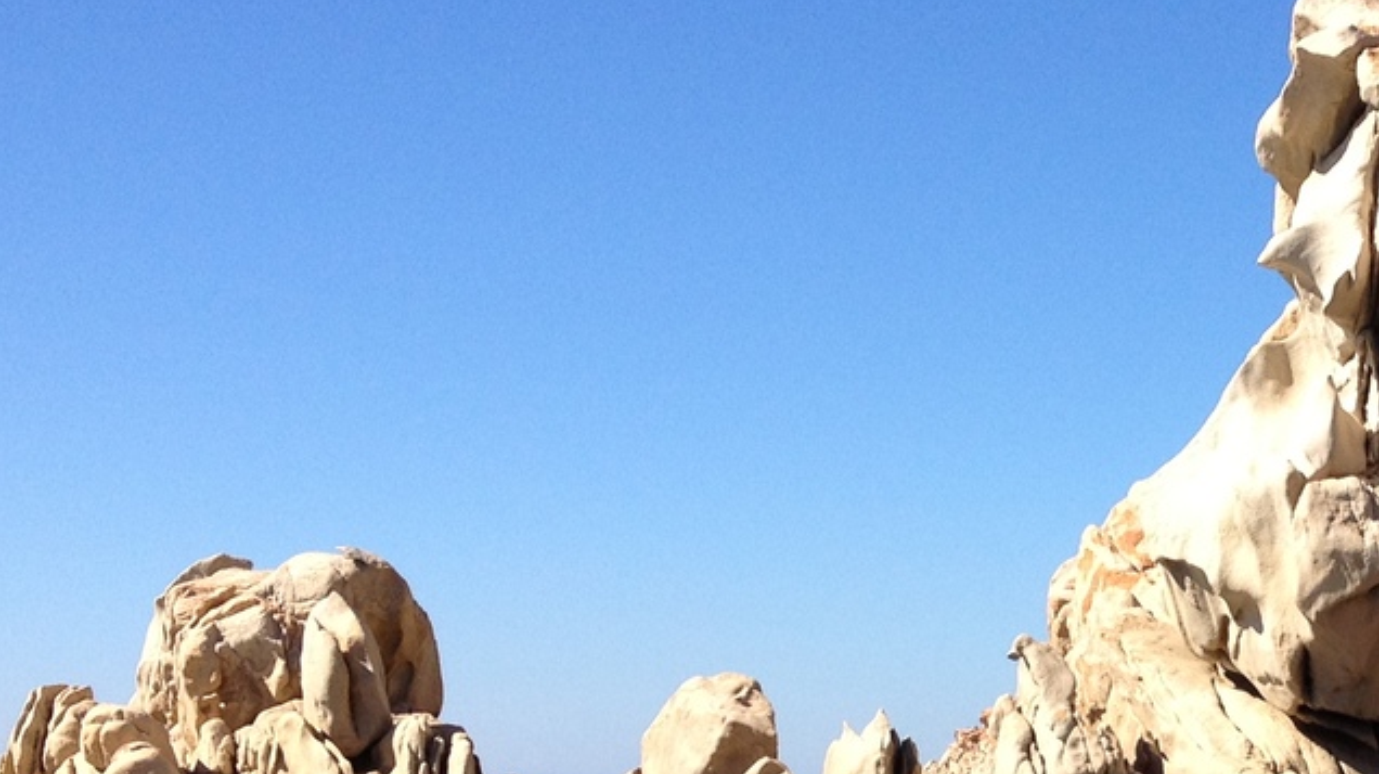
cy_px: 850
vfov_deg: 12.4
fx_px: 3509
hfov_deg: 21.5
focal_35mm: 96
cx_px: 1344
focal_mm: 4.28
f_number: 2.4
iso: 64
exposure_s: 1/1493
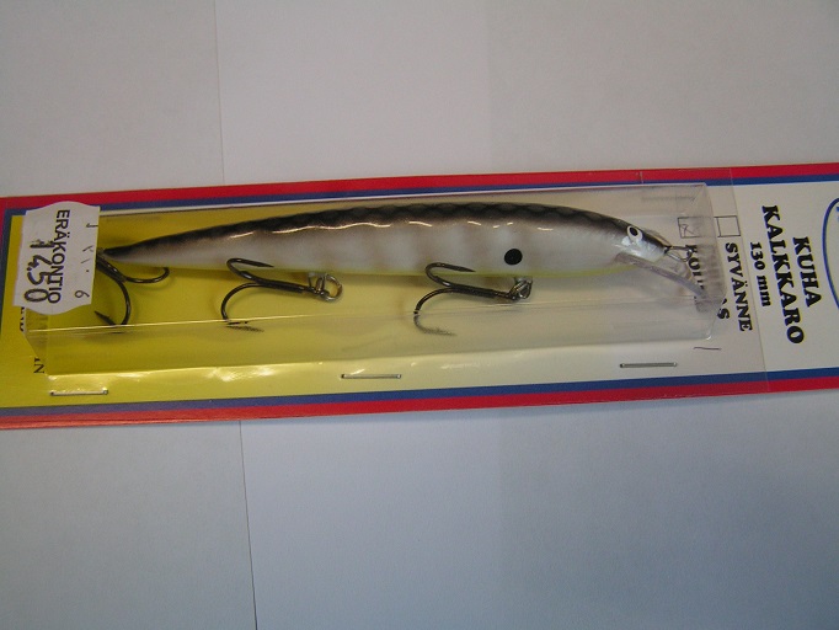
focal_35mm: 38
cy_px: 315
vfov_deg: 37.7
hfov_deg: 49.0
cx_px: 420
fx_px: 921
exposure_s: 1/40
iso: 80
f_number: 2.8
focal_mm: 6.3
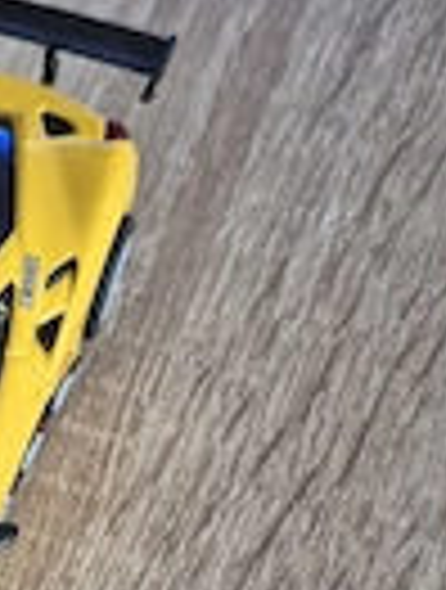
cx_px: -194
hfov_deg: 18.9
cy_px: 500
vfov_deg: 27.0
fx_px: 1197
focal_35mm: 70
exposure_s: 1/120
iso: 1000
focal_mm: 5.4
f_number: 1.8
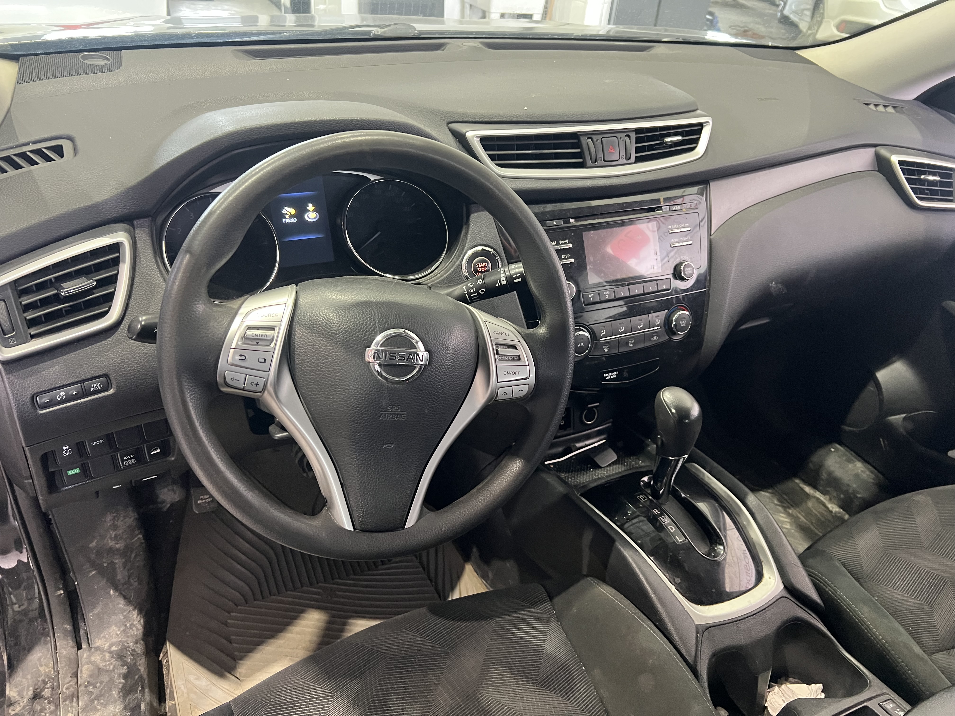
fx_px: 717
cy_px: 358
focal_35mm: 26
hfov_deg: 67.3
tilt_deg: -34.1
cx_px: 478
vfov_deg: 53.1
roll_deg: -5.6
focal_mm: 5.7
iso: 400
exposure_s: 1/60
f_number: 1.5
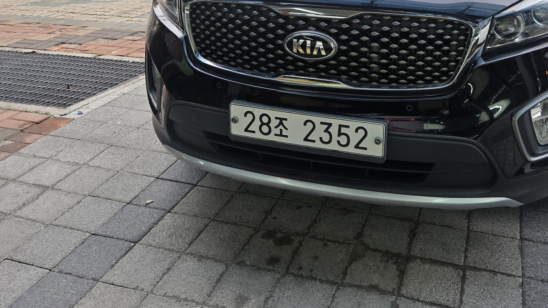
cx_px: 368
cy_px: 18
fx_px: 523
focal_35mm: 36
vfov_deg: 31.0
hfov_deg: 54.1
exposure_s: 1/508
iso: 125
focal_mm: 5.4
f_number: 1.8
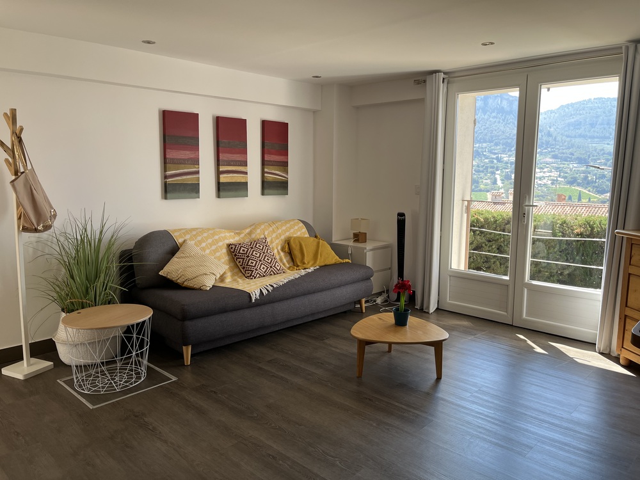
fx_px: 481
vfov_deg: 53.1
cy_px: 240
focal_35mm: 26
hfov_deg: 67.3
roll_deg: -0.2
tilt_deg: -8.8
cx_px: 320
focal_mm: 5.1
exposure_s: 1/193
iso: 50
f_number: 1.6
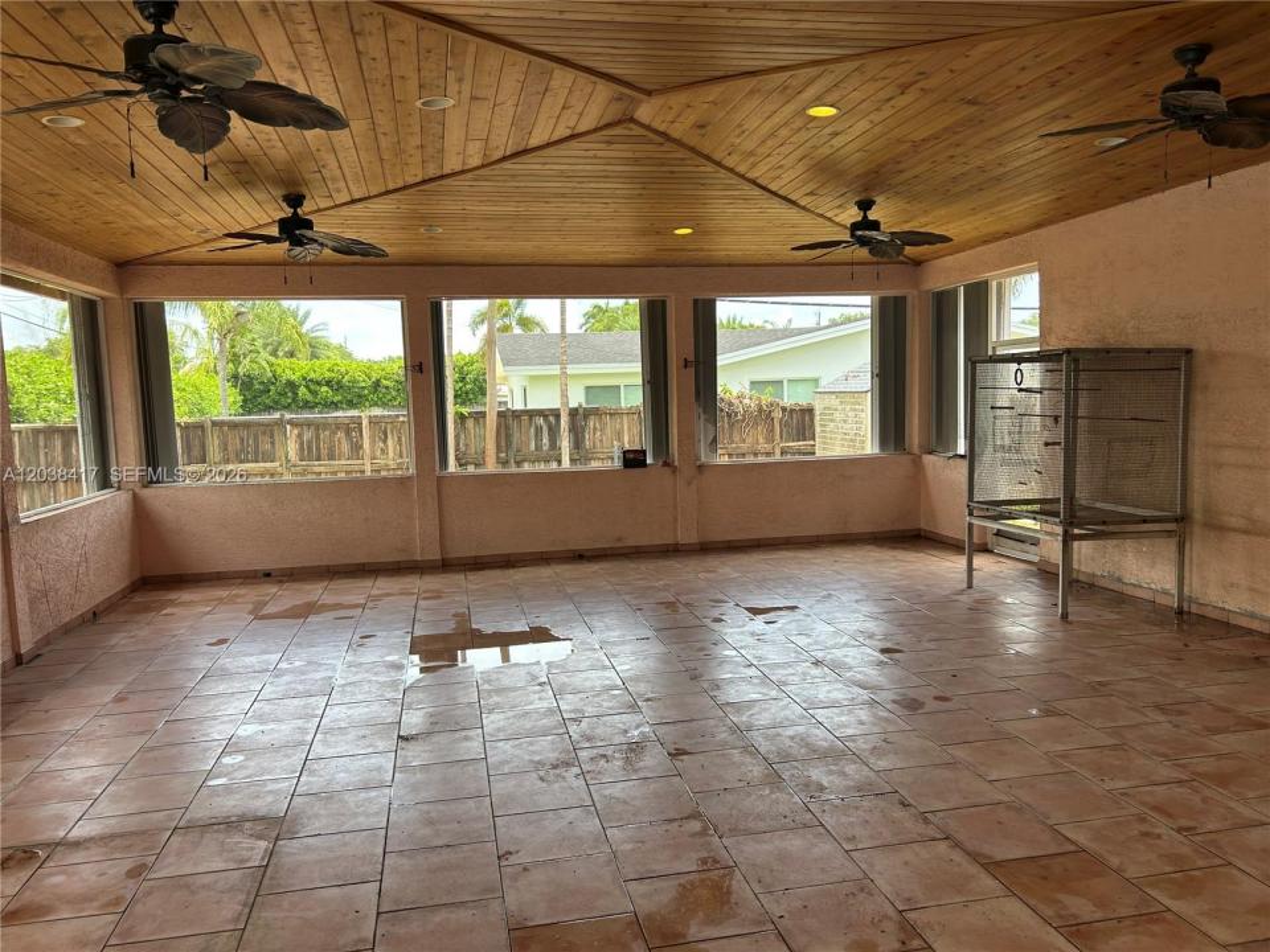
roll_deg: +2.1
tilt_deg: -4.9
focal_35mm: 26
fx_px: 954
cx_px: 635
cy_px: 476
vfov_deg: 53.1
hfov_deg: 67.3
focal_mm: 5.7
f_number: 1.5
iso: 40
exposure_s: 1/239
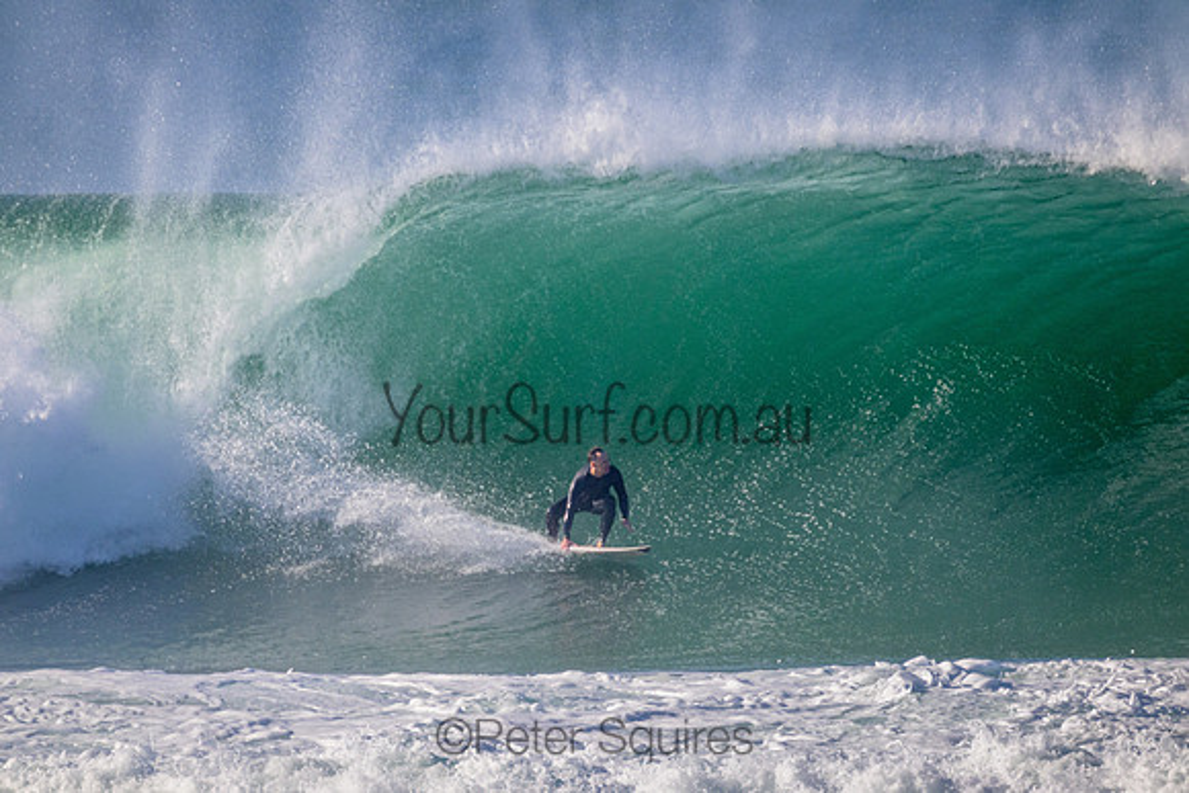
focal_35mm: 800
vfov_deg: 1.7
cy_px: 396
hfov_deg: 2.6
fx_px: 26427
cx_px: 594
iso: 1800
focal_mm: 800
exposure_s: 1/2000
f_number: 11
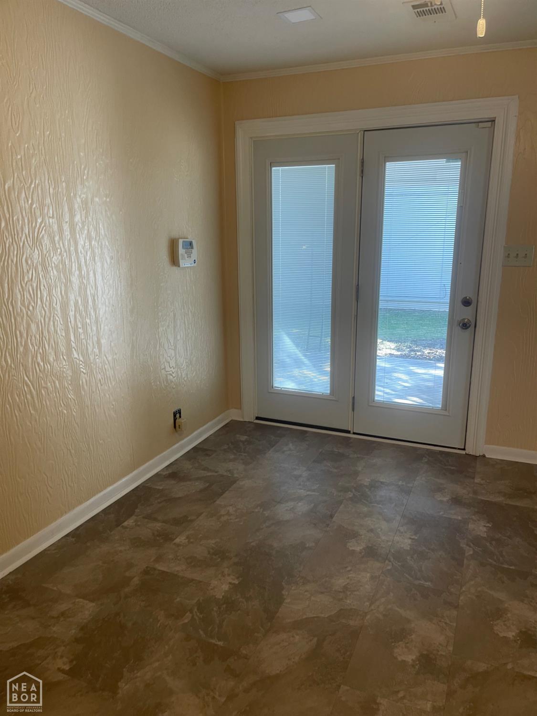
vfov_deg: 69.4
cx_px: 268
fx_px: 517
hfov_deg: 54.9
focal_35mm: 25
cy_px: 358
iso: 100
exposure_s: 1/60
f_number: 1.6
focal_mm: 5.1
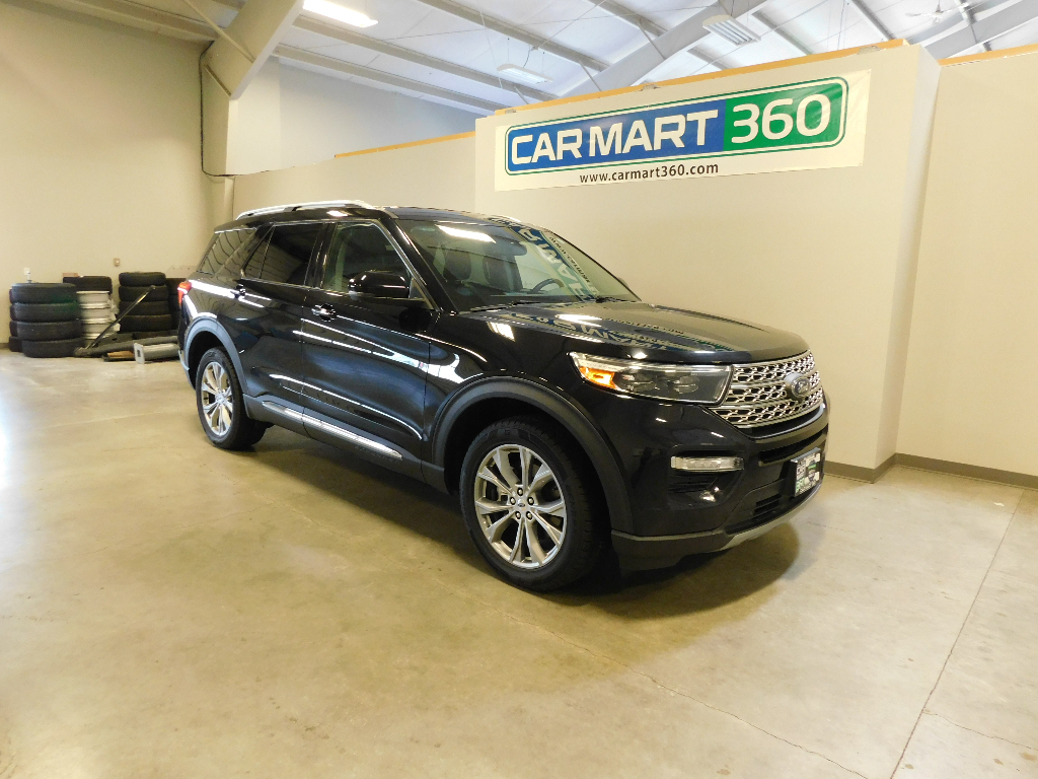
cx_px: 519
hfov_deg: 73.9
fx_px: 690
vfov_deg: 58.9
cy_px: 390
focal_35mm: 23
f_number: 3
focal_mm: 4
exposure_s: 1/15
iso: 400
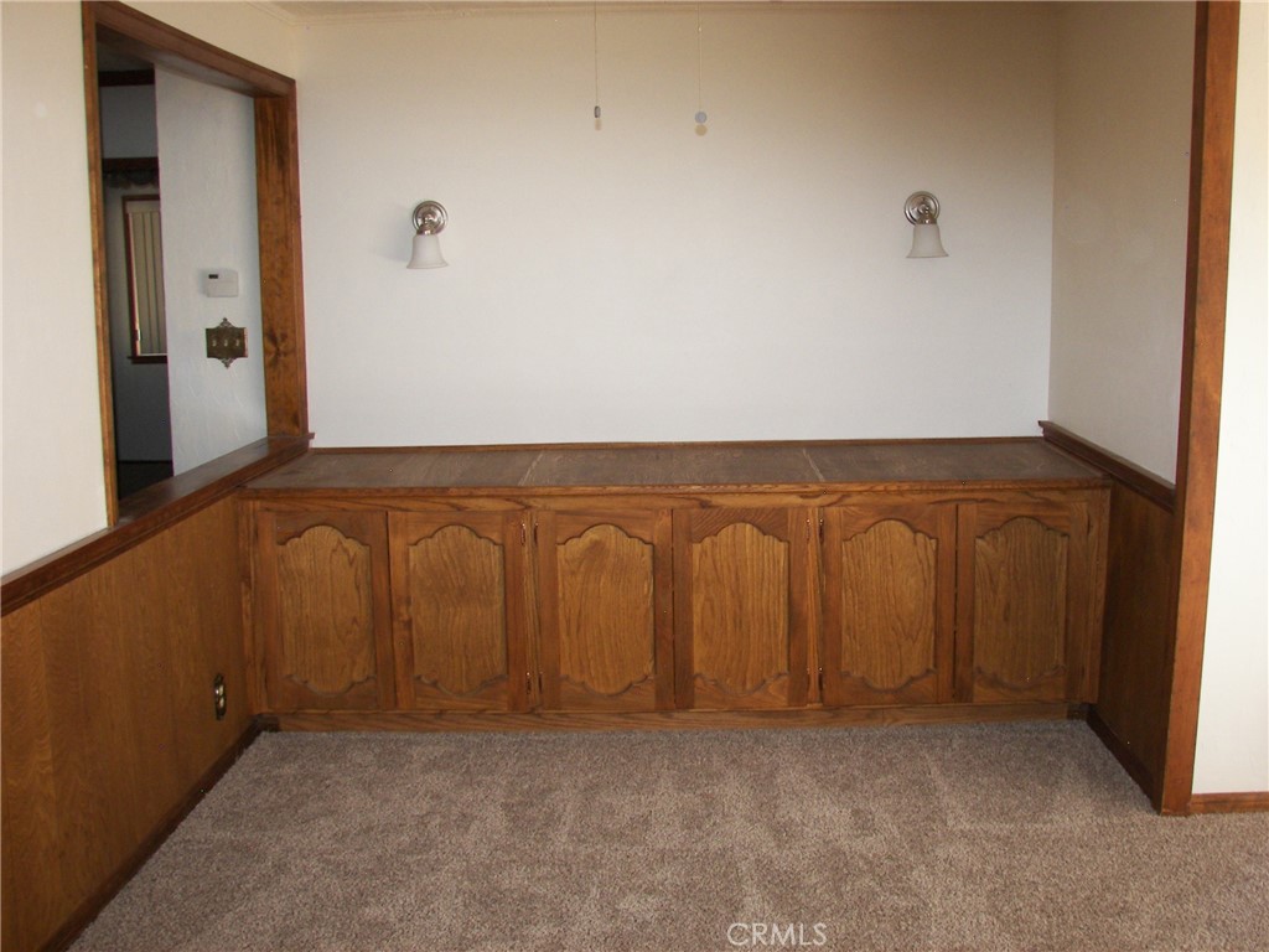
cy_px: 476
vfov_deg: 39.7
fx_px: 1320
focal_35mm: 36
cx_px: 634
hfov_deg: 51.4
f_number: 2.8
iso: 100
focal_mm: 6
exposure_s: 1/30
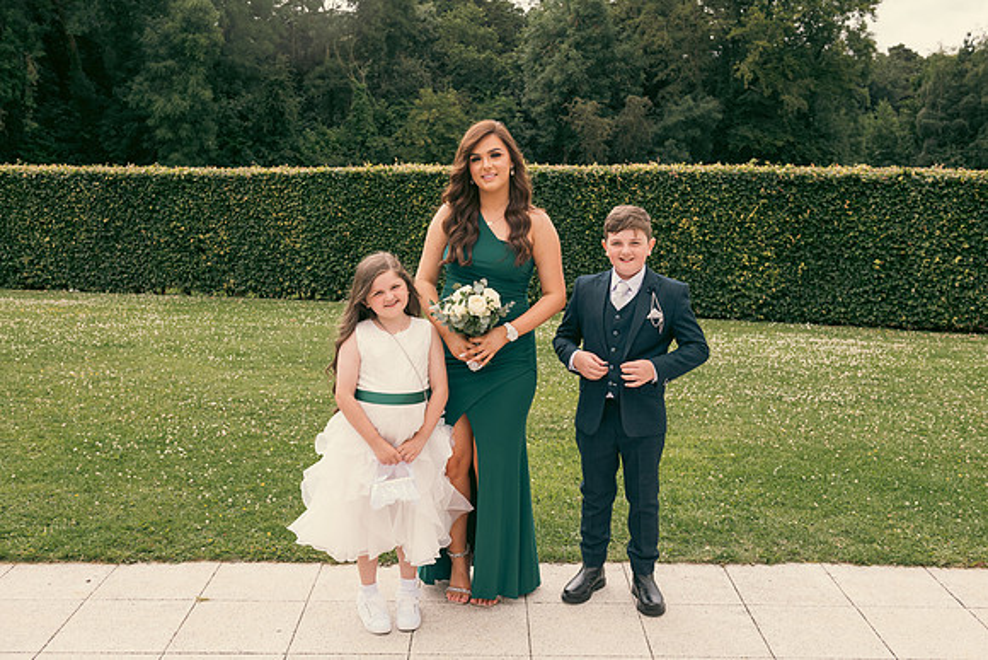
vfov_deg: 35.1
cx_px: 494
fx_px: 1043
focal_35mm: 38
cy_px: 330
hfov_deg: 50.7
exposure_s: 1/200
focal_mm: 38
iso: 200
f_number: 6.3
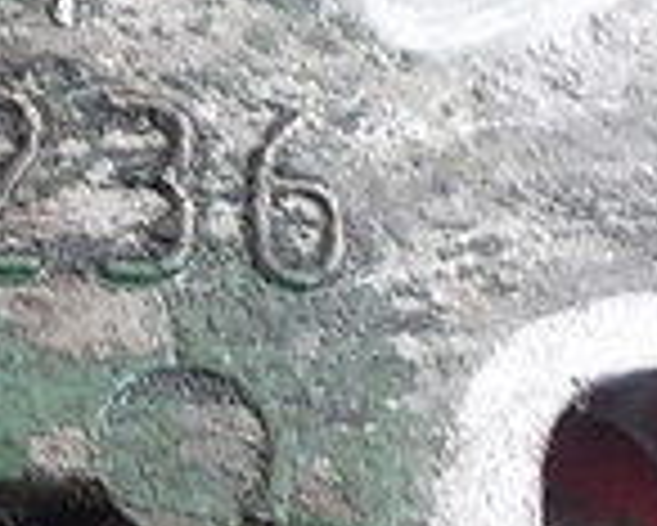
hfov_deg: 14.1
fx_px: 2491
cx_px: -302
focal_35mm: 128
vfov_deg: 12.0
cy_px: 49
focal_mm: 4.1
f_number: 3.3
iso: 400
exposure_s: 1/20
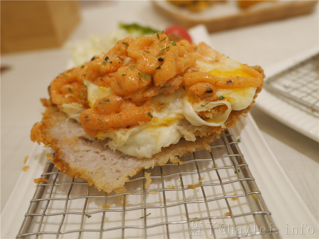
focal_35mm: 30
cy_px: 120
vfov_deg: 46.8
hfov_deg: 60.0
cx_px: 160
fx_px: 276
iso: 250
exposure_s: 1/60
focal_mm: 15
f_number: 2.8
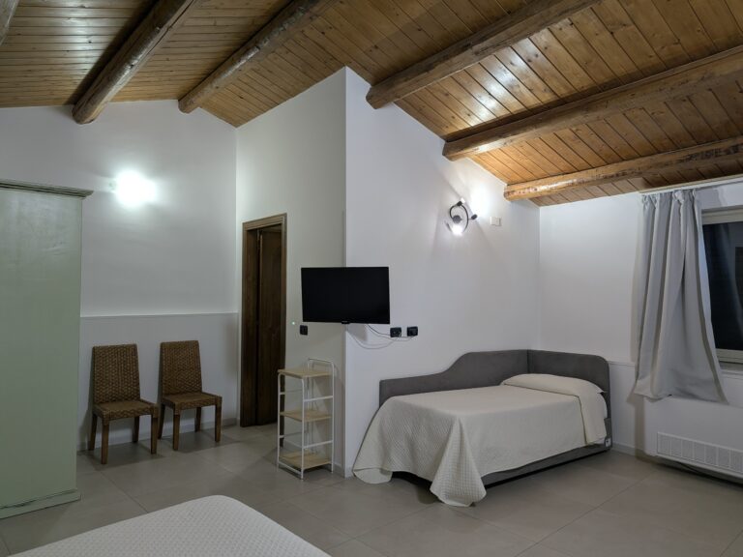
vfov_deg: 56.8
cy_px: 278
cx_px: 372
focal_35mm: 24
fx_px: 515
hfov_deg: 71.6
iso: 54
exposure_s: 1/33.3
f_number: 1.85
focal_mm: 6.81
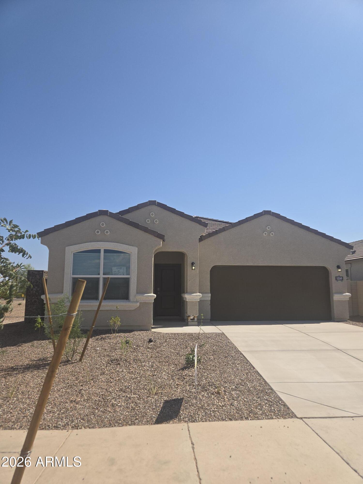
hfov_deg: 58.9
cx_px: 182
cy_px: 242
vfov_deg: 73.9
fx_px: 322
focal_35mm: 23
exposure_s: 1/2607
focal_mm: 5.4
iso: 25
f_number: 1.8
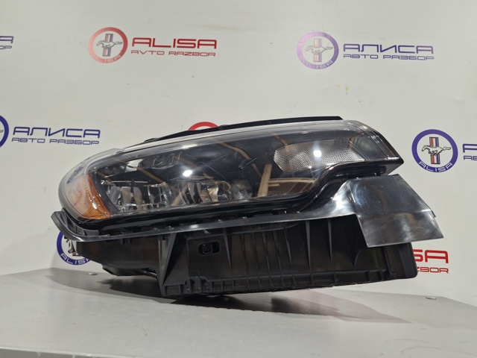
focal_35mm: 23
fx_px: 317
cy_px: 179
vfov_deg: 58.9
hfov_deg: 73.9
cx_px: 238
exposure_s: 1/50
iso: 200
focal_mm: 5.54
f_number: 1.8
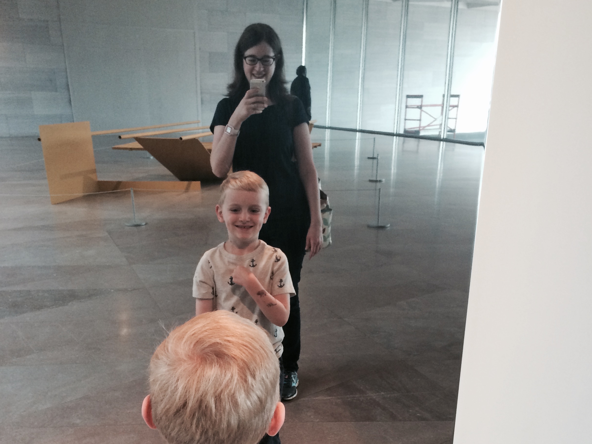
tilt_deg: -24.2
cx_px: 296
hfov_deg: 47.9
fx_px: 667
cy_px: 367
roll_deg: +0.3
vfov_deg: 35.4
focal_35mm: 39
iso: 125
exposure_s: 1/30
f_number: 2.2
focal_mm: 4.15
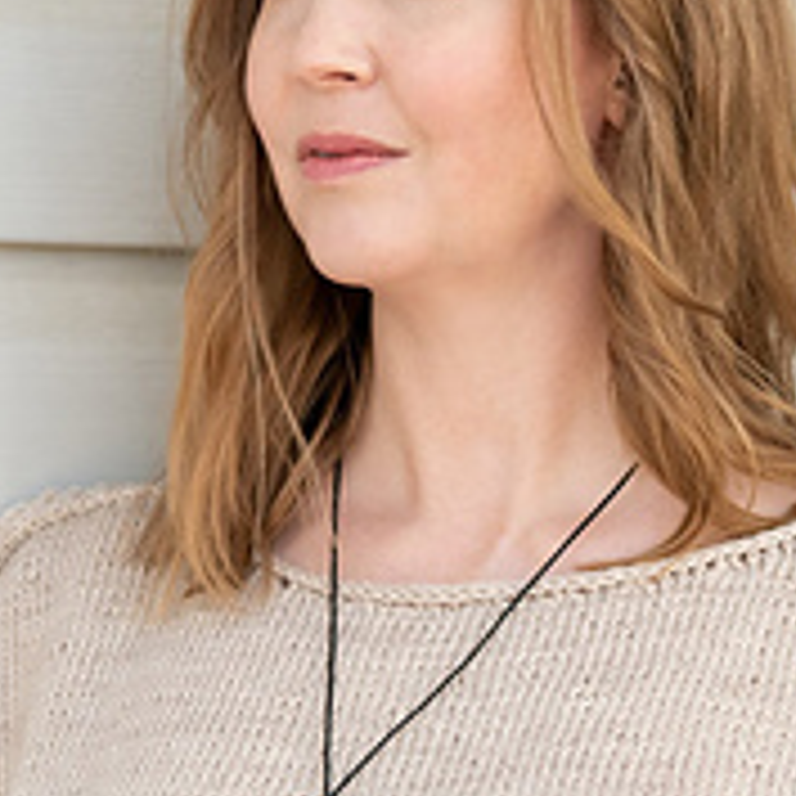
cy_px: 949
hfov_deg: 8.7
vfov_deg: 8.7
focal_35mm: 200
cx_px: 632
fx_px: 5203
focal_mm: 65
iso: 640
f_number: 5
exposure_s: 1/1000
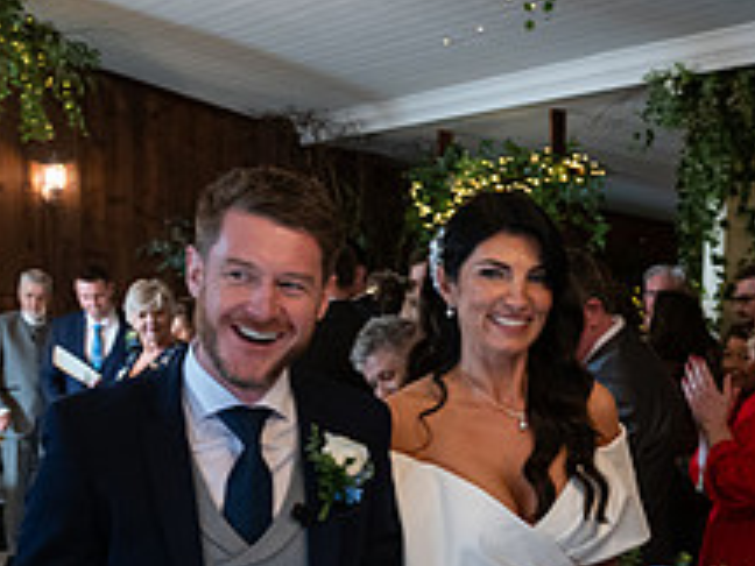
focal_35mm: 62
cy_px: 589
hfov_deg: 30.7
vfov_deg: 22.6
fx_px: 1352
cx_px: 563
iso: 800
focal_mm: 24
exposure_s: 1/160
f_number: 3.5
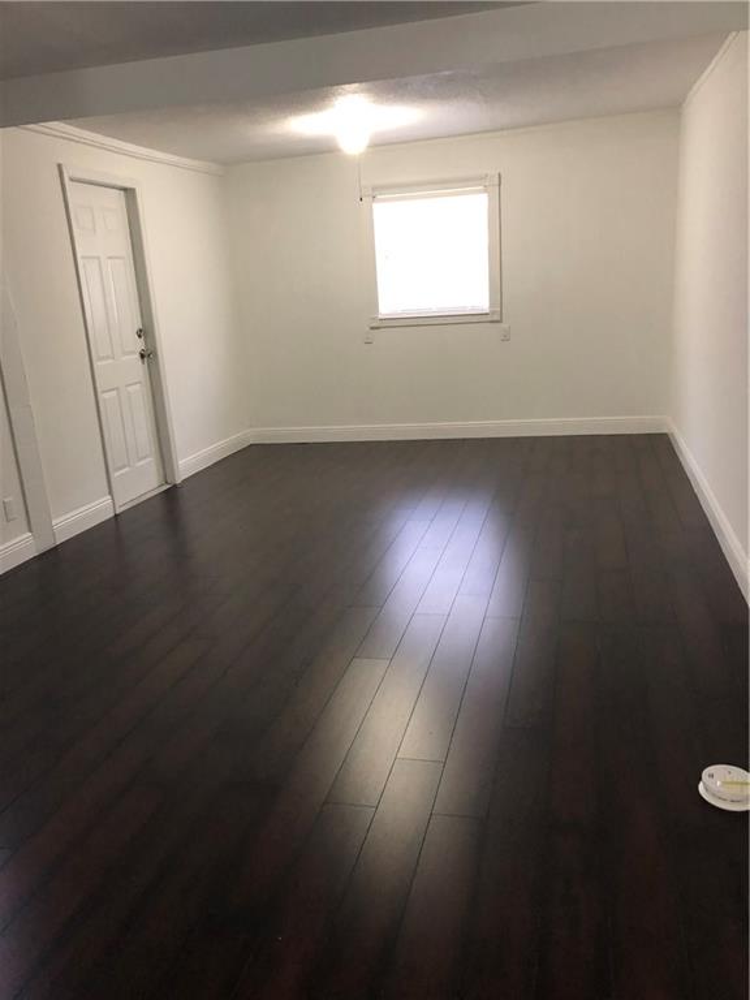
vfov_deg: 61.7
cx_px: 375
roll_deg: +2.8
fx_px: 838
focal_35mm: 29
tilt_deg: -16.9
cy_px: 500
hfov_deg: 48.2
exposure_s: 1/15
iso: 64
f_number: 1.8
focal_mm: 3.99
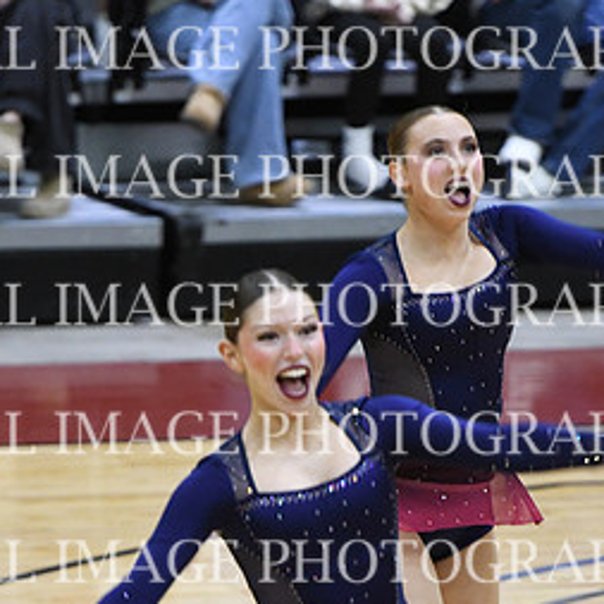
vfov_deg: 3.2
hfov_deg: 3.2
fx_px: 10660
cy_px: 625
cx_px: 242
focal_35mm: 540
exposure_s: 1/400
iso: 4000
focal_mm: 185
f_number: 3.5
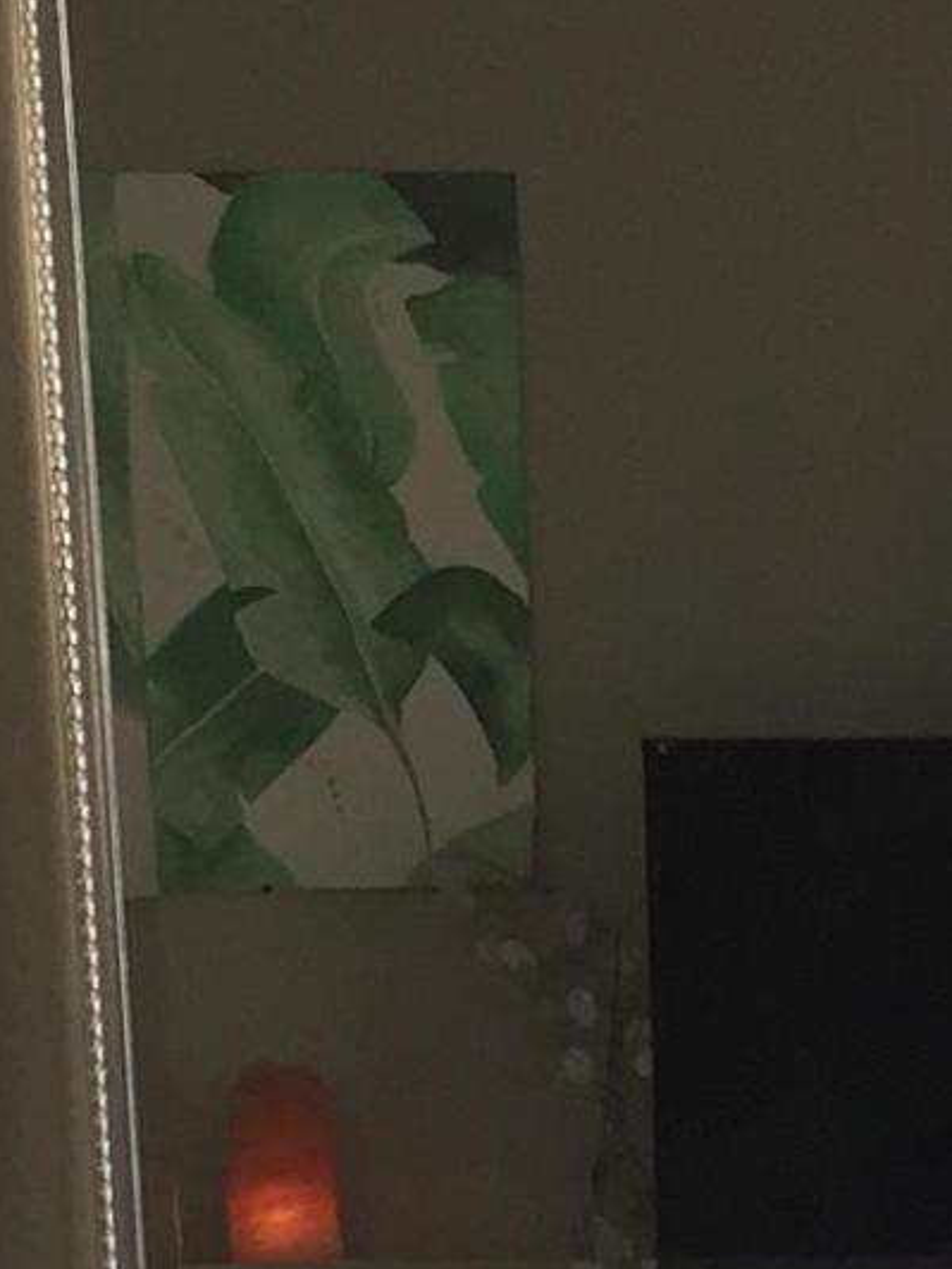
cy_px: 1844
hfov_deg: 9.2
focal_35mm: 157
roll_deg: -1.1
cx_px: 1501
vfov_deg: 12.1
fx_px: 5757
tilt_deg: -11.8
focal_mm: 4.15
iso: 50
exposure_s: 1/120
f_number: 2.2
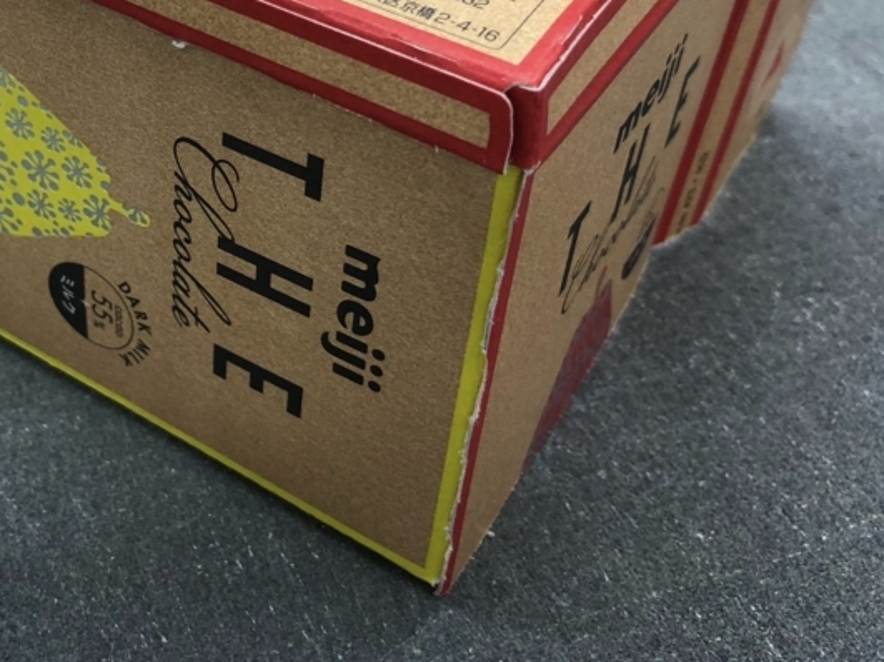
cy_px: 98
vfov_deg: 26.3
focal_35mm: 54
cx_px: 190
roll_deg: +0.6
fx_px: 1379
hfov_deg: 34.6
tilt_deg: -36.9
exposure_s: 1/33
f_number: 1.8
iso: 32
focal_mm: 4
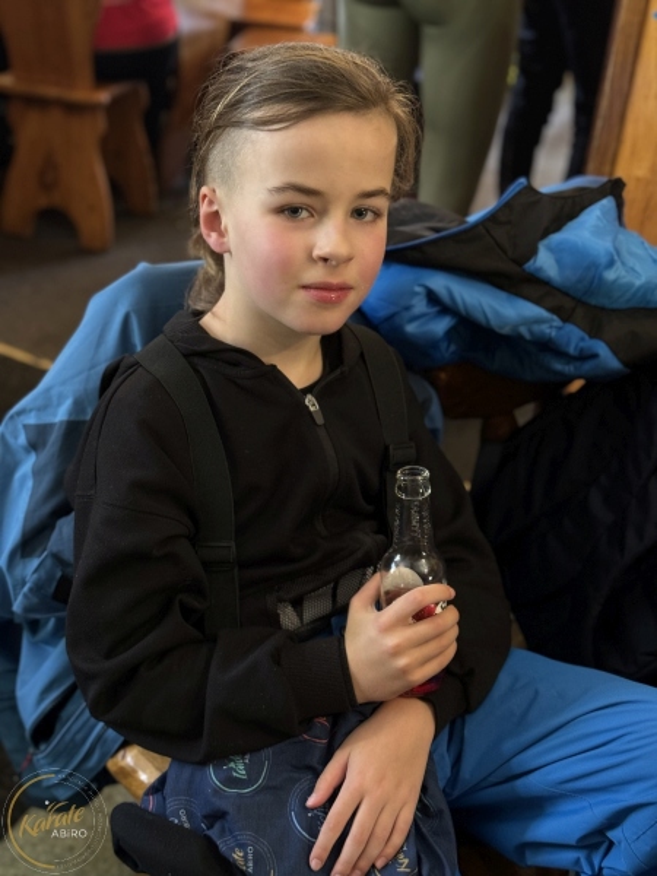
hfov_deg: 30.3
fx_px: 1215
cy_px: 438
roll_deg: -4.7
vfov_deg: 39.7
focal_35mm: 48
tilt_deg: -30.4
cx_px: 328
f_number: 1.78
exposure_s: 1/33
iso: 250
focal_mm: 6.86
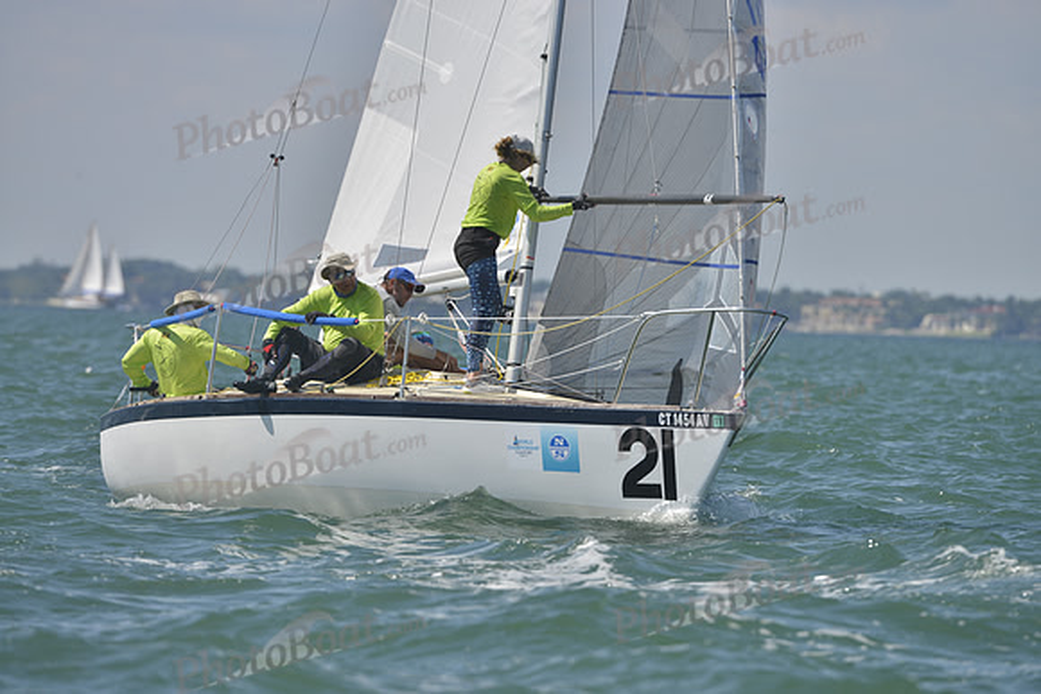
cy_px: 347
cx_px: 520
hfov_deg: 5.2
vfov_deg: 3.4
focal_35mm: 400
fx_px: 11569
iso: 200
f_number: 8
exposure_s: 1/1000
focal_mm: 400
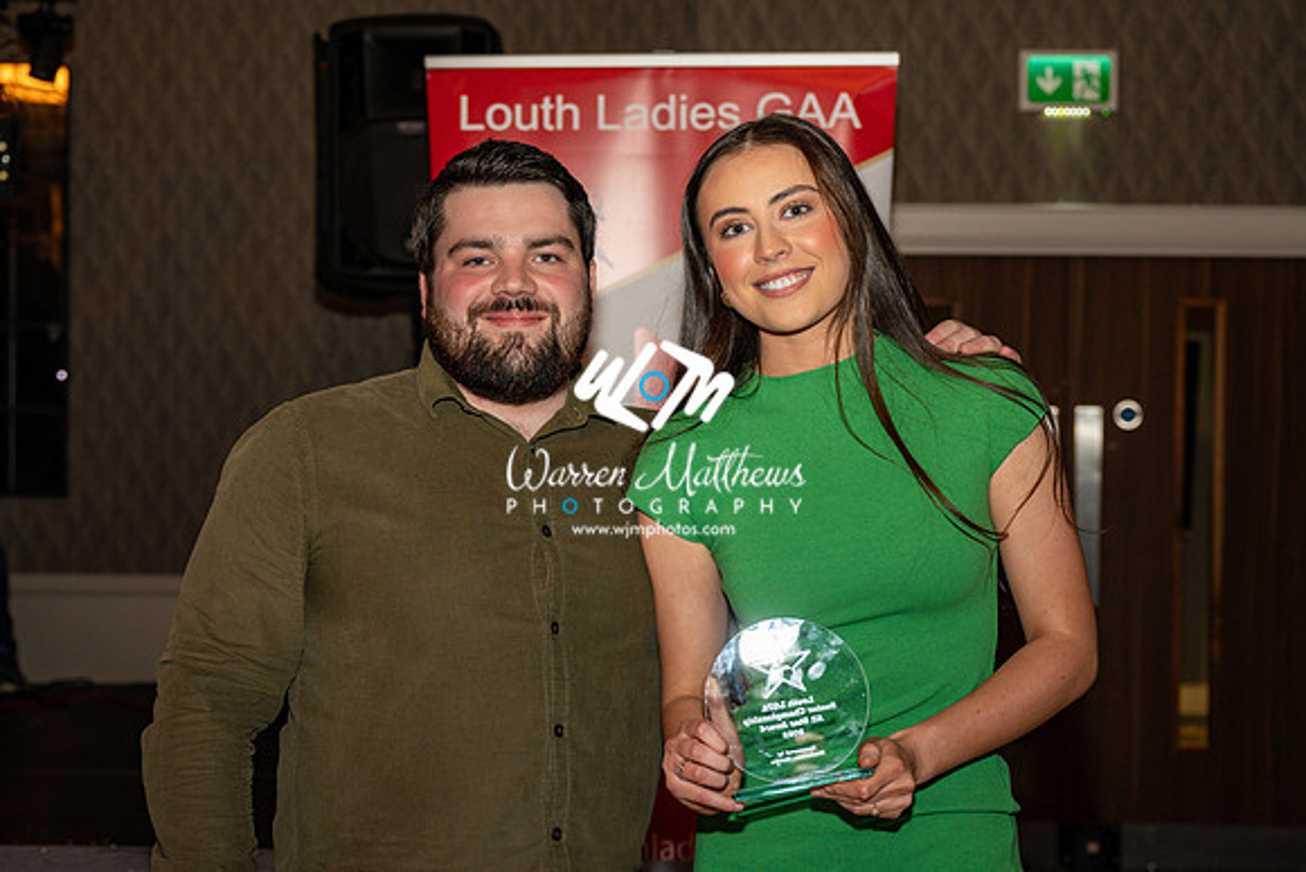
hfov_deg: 33.2
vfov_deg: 22.5
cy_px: 459
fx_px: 2191
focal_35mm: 60
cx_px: 645
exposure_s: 1/125
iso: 500
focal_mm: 46
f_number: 3.5
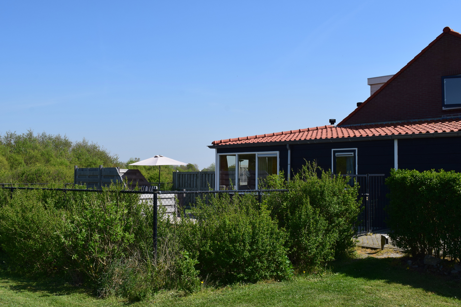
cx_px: 230
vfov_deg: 35.5
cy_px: 154
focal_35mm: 38
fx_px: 480
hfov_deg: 51.3
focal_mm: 25
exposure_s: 1/500
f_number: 11
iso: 360
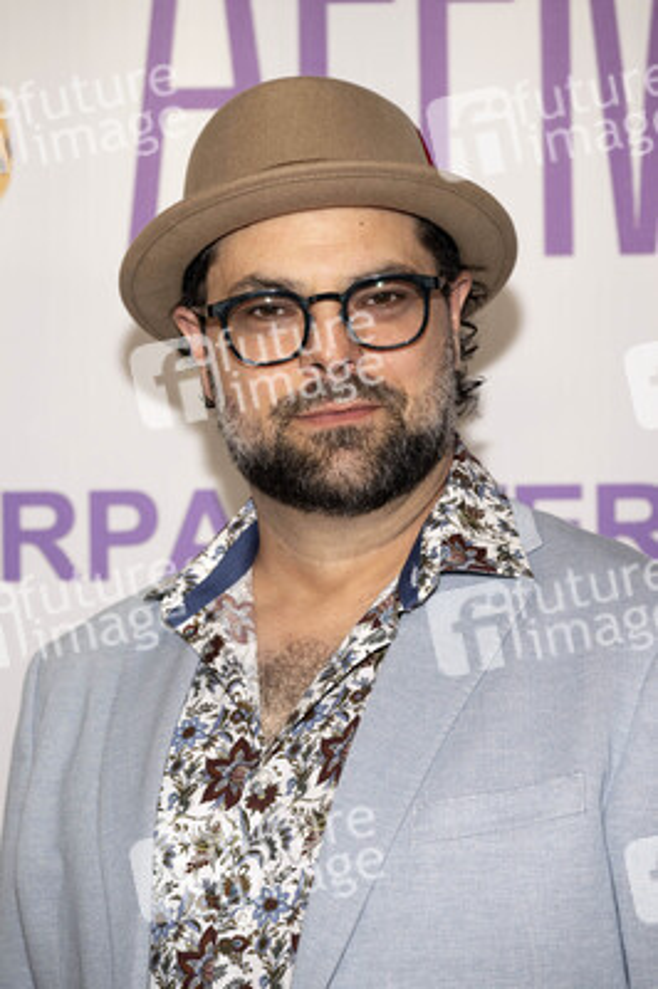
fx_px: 3295
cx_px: 329
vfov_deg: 17.1
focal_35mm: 120
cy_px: 494
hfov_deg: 11.4
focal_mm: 120
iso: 800
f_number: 6.3
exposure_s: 1/200
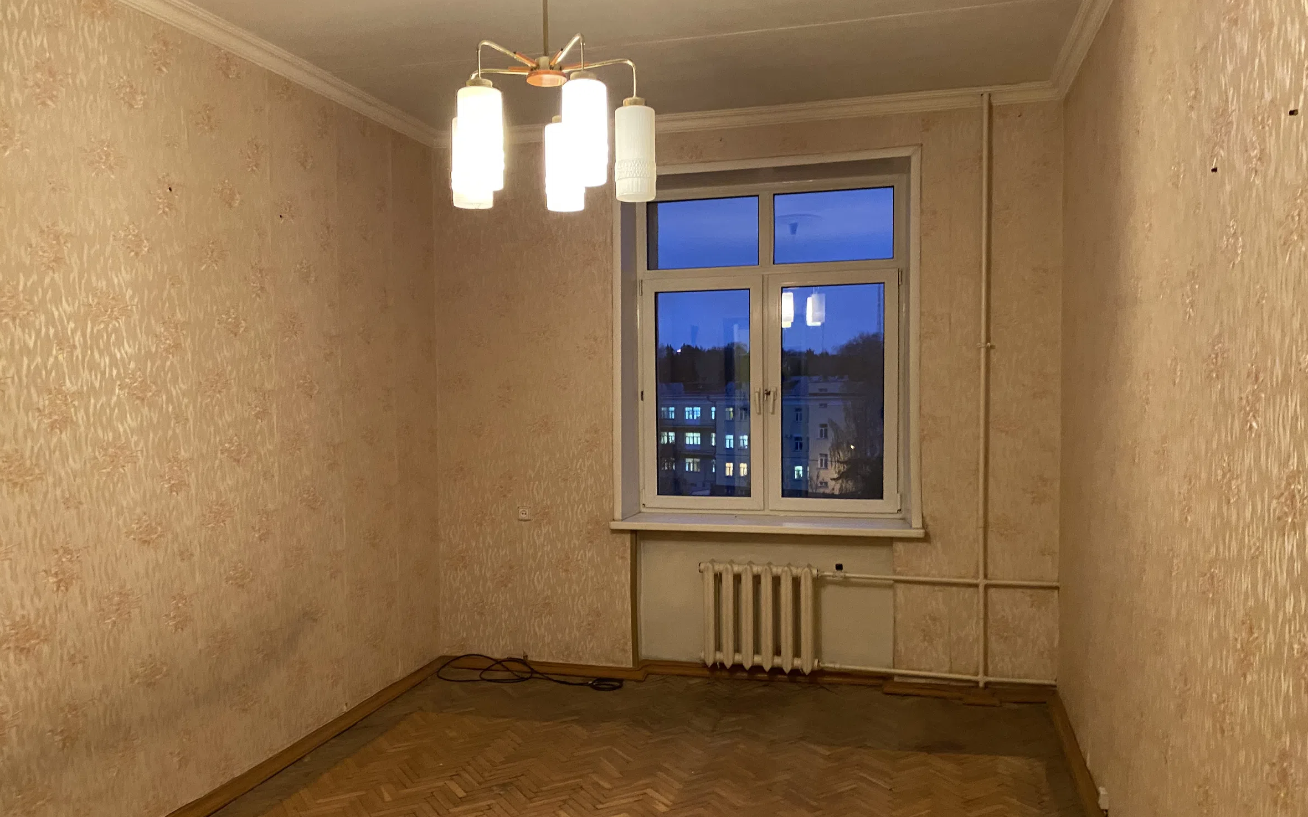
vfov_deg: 44.5
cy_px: 436
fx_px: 998
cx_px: 650
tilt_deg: -3.4
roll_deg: +1.0
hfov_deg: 66.5
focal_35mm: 28
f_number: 1.8
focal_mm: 4.25
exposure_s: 1/33
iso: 500
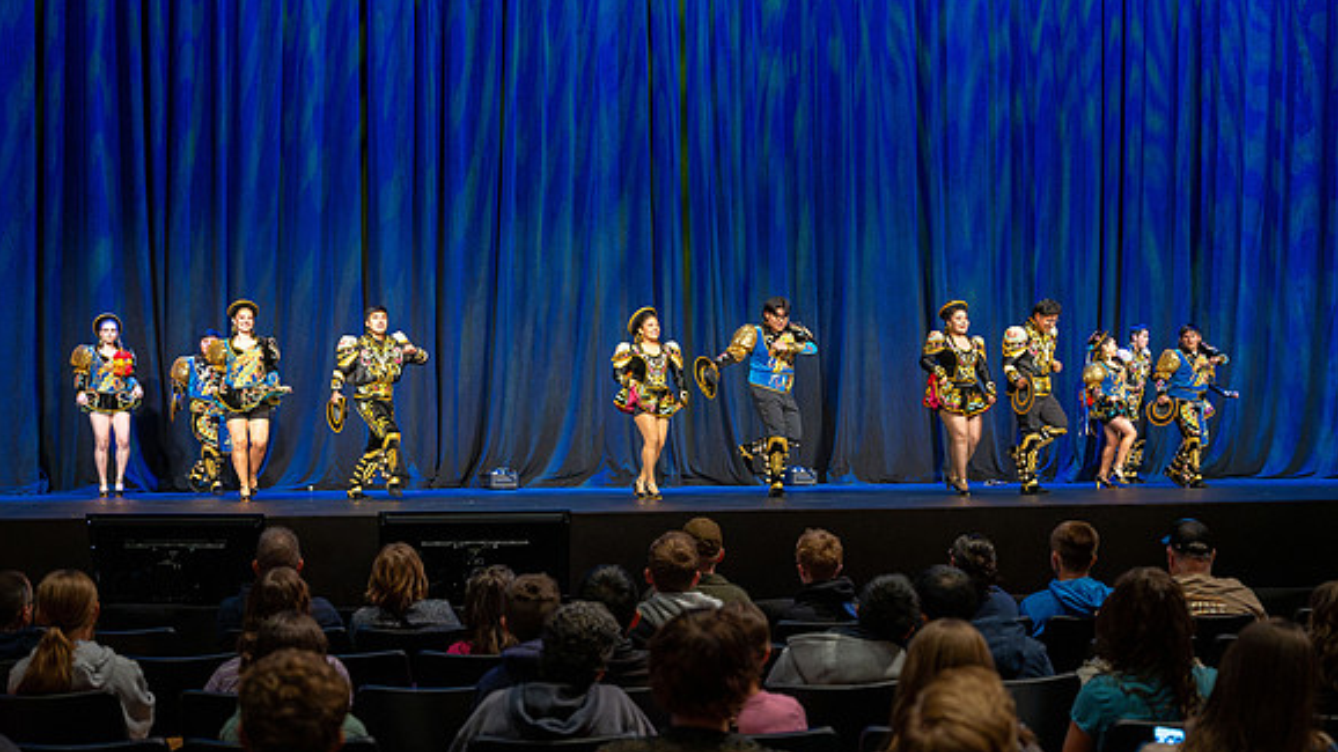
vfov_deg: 24.9
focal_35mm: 48
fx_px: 1703
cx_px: 684
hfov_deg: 42.9
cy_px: 384
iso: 3200
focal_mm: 42
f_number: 2.8
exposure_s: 1/200
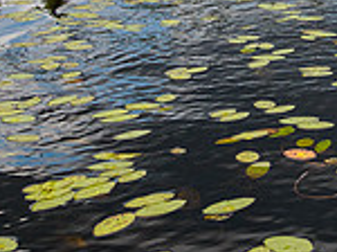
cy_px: -154
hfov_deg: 17.6
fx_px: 904
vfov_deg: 14.5
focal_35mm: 93
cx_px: 582
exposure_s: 1/160
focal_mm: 12
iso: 200
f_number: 8
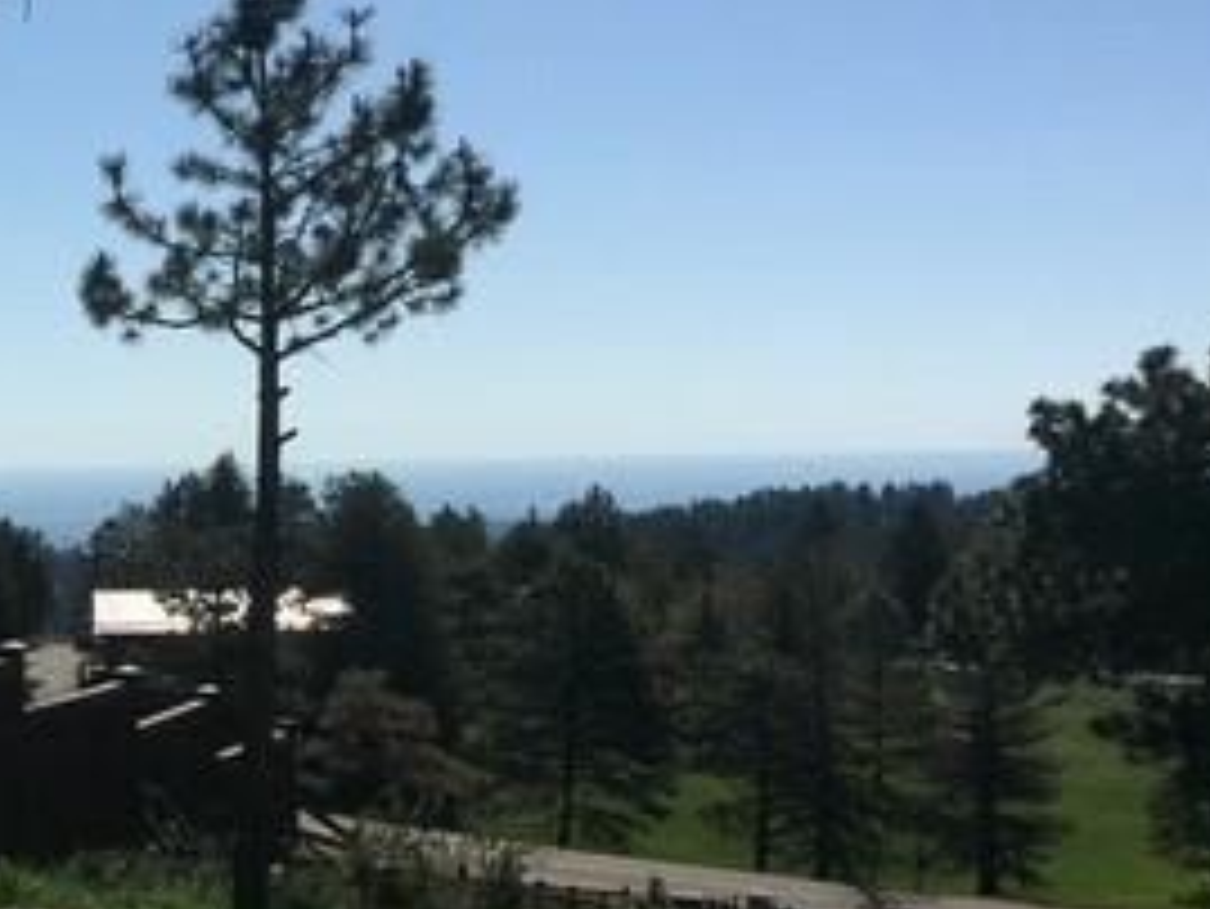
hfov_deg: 26.9
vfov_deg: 21.3
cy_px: 490
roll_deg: +0.2
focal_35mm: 69
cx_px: 54
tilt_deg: -0.4
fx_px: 2413
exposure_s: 1/9901
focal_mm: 4.15
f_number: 2.2
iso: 32
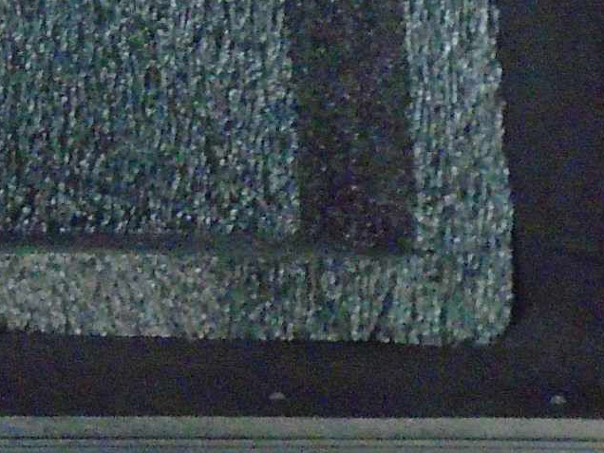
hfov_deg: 16.9
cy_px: -355
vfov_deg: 12.7
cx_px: -280
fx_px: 1850
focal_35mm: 106
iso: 800
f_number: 3.2
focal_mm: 4.6
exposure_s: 1/25
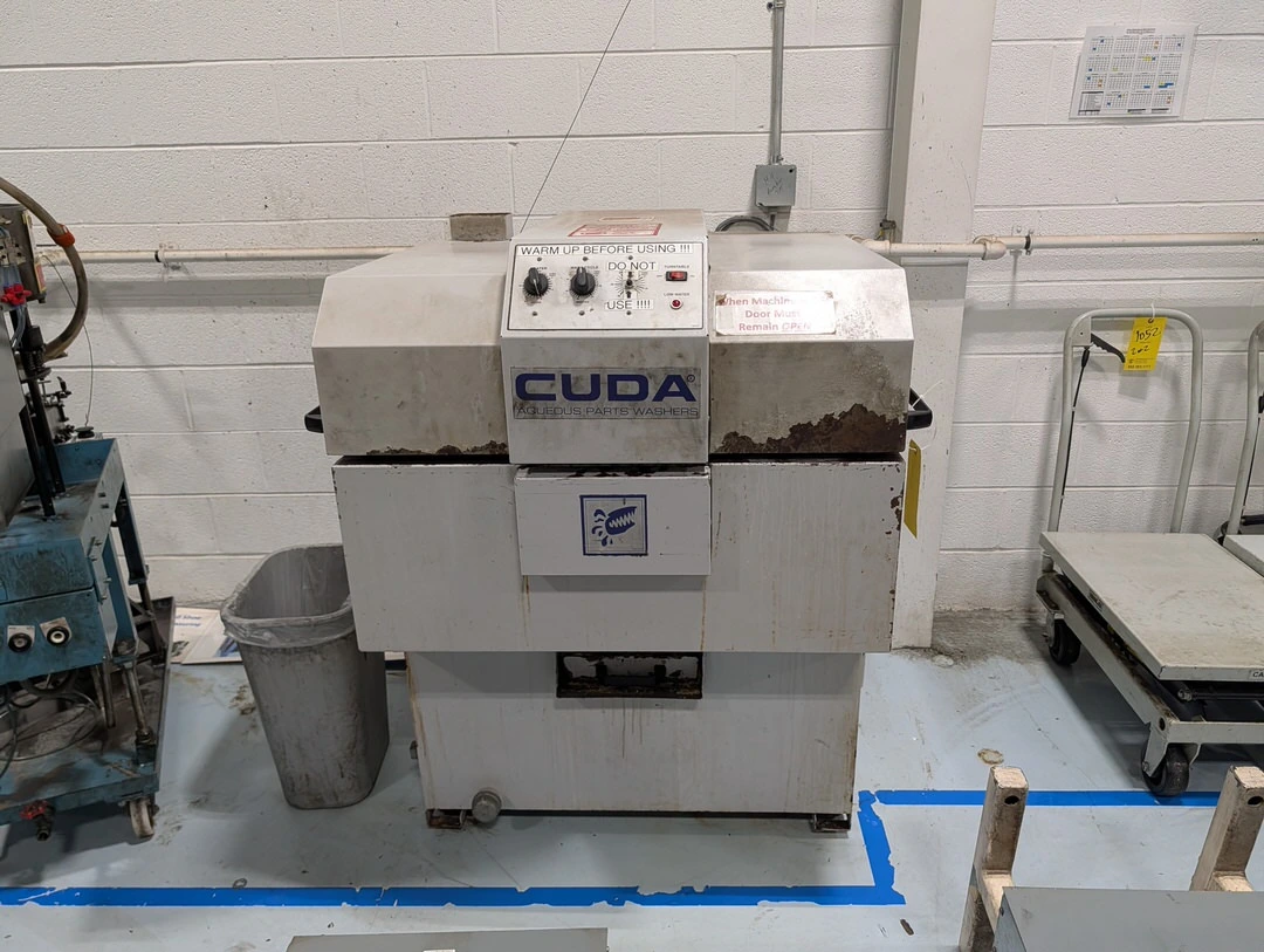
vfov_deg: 56.9
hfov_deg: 71.5
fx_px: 878
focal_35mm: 24
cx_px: 632
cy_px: 476
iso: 433
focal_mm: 6.9
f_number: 1.68
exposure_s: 1/974
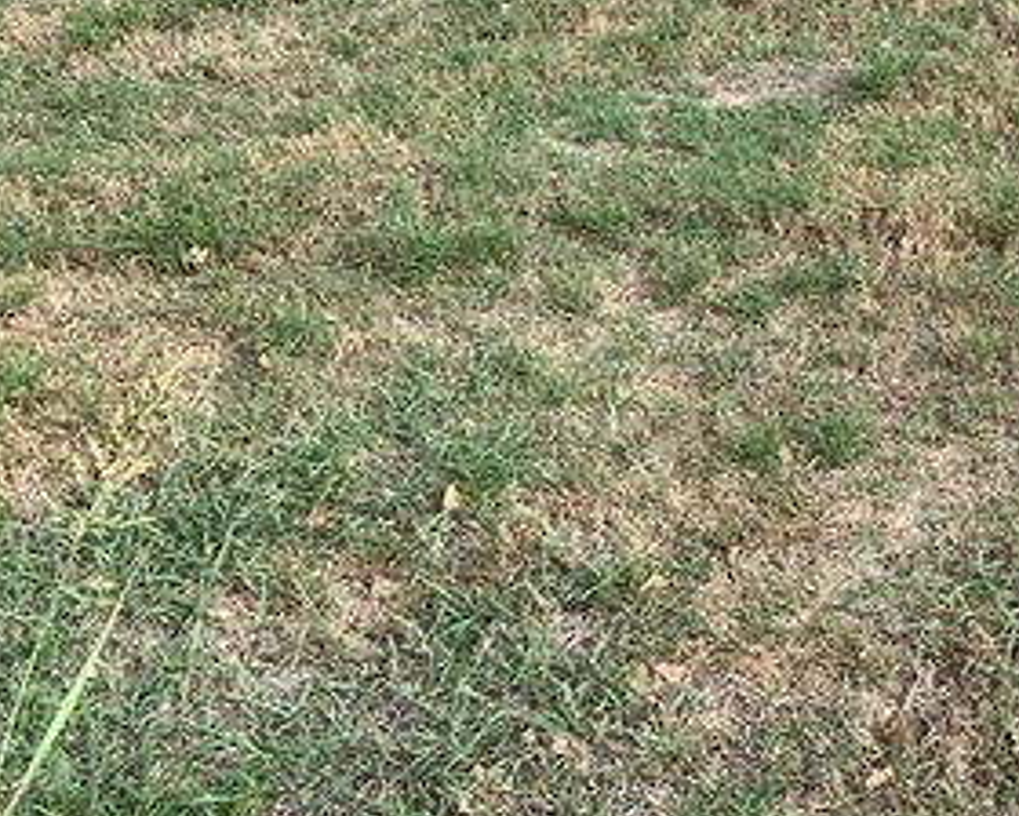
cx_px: 1132
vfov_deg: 25.4
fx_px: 1749
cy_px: 73
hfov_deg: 29.2
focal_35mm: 58
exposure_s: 1/561
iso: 25
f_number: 1.8
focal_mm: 4.25
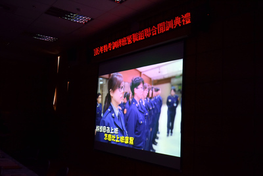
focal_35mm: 36
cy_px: 88
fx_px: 263
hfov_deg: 53.1
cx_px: 132
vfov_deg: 36.9
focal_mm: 24
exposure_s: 1/50
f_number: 4
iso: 720
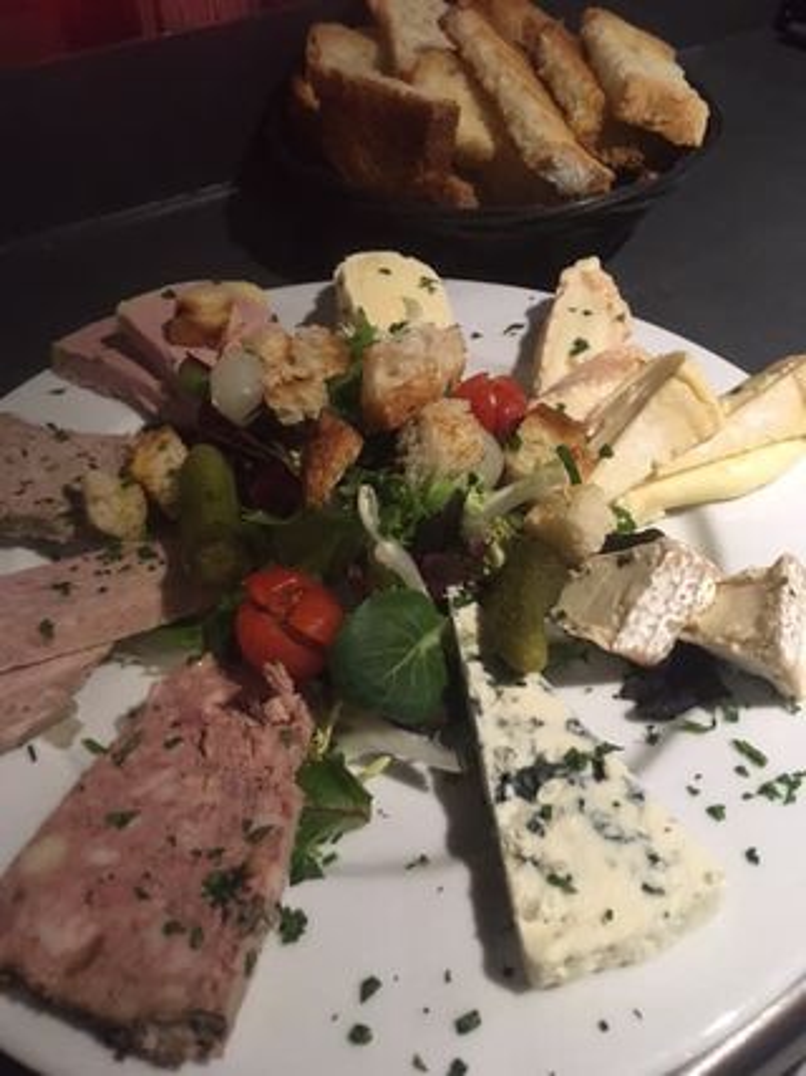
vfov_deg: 61.7
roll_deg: +3.2
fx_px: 901
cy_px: 538
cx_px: 403
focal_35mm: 29
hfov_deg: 48.2
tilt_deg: -43.8
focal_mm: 4.2
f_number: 2.2
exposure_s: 1/17
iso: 250
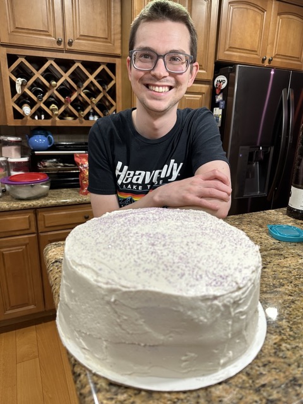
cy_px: 202
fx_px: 280
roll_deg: -1.7
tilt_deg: -15.7
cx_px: 152
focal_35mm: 24
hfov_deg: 56.8
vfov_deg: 71.6
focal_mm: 6.86
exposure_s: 1/60
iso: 160
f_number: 1.78
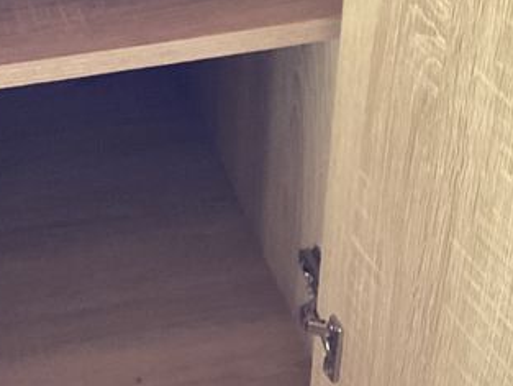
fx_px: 1468
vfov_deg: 14.8
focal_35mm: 99
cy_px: 33
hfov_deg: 19.6
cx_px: 113
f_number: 2.4
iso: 160
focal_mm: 3.3
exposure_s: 1/50
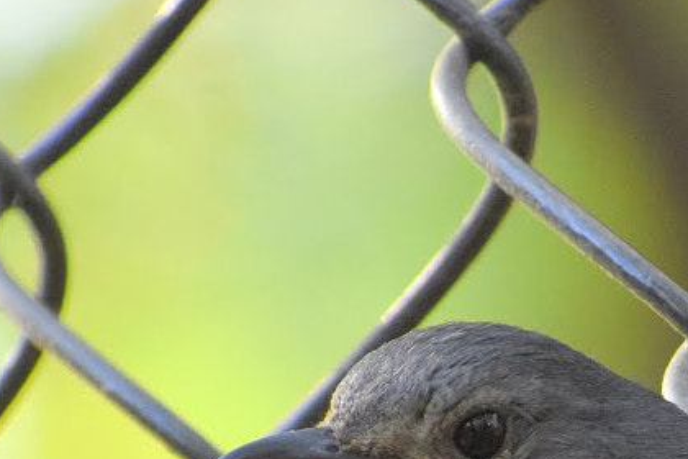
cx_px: 532
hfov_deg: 1.2
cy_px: 543
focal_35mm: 1714
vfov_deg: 0.8
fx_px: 32754
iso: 1600
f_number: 6.3
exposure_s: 1/500
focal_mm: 300
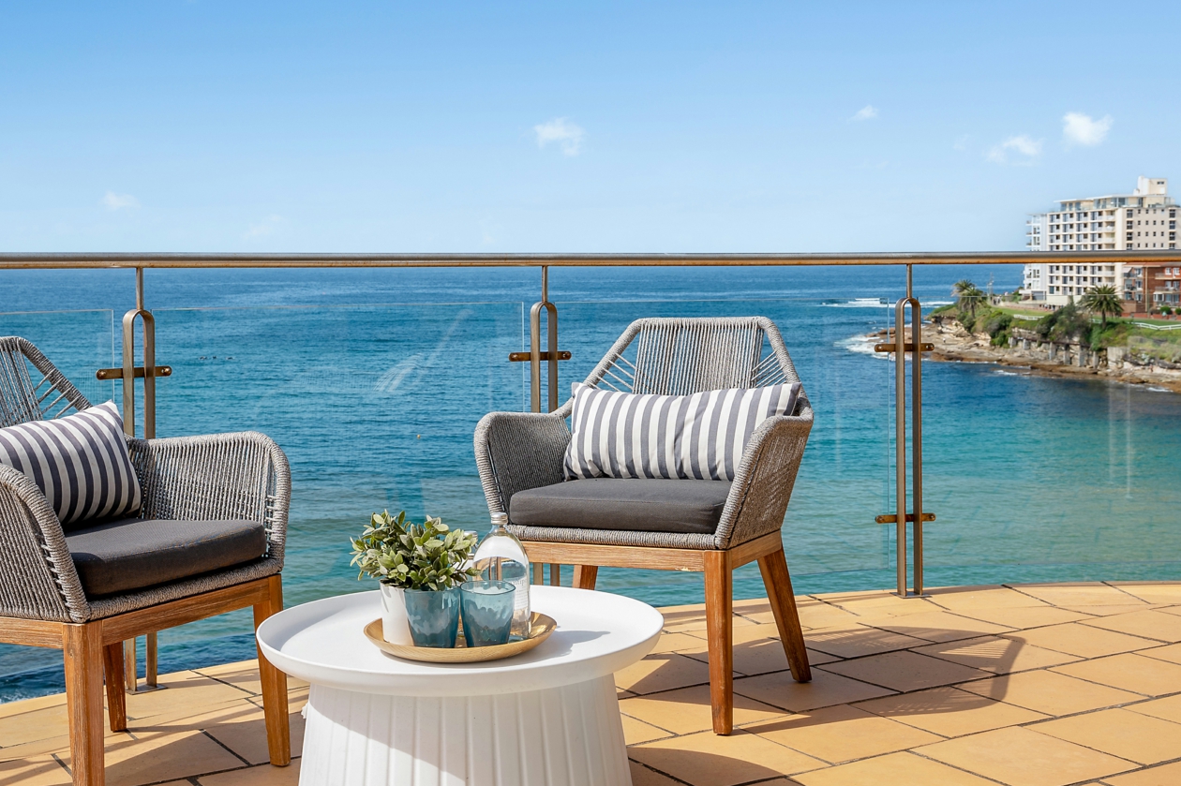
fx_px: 1541
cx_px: 497
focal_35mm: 47
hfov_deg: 41.8
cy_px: 293
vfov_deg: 28.5
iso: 80
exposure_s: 1/60
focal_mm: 37
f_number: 11
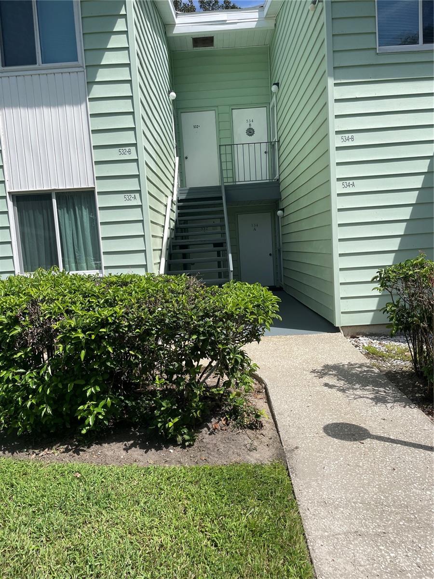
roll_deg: +5.3
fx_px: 435
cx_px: 217
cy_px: 290
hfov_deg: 53.1
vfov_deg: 67.3
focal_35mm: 26
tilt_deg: -7.6
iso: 32
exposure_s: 1/4000
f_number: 1.6
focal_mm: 4.2
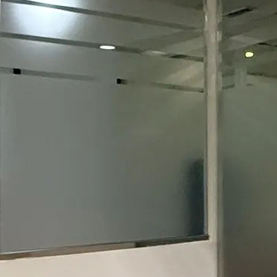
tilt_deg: +0.9
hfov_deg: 24.9
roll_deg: +0.2
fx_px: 616
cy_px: 164
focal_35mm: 68
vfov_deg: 25.3
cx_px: 227
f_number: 2.2
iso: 500
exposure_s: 1/60
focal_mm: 2.22
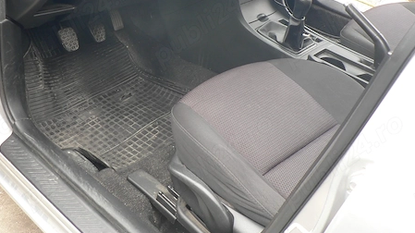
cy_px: 30
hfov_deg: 40.2
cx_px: 148
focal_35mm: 51
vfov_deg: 22.9
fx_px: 561
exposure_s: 1/30
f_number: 2.8
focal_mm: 6
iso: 64
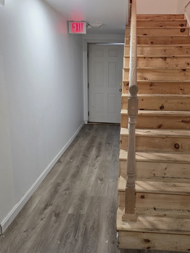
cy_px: 126
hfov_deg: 46.6
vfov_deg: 60.0
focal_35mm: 30
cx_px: 111
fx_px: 219
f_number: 1.7
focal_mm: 6.25
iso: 320
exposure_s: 1/120
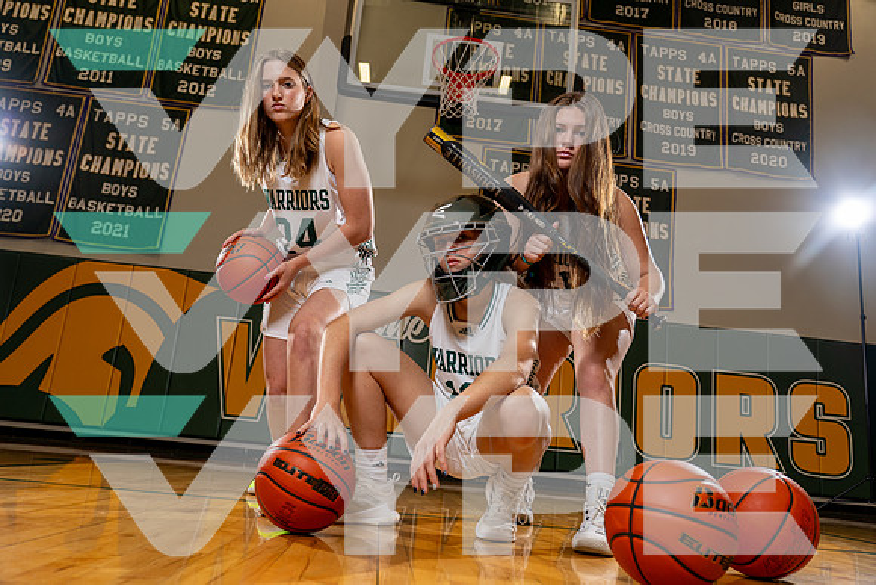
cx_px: 438
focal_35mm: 28
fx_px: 681
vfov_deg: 46.4
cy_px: 292
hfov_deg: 65.5
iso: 250
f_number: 4
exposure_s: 1/250
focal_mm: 28
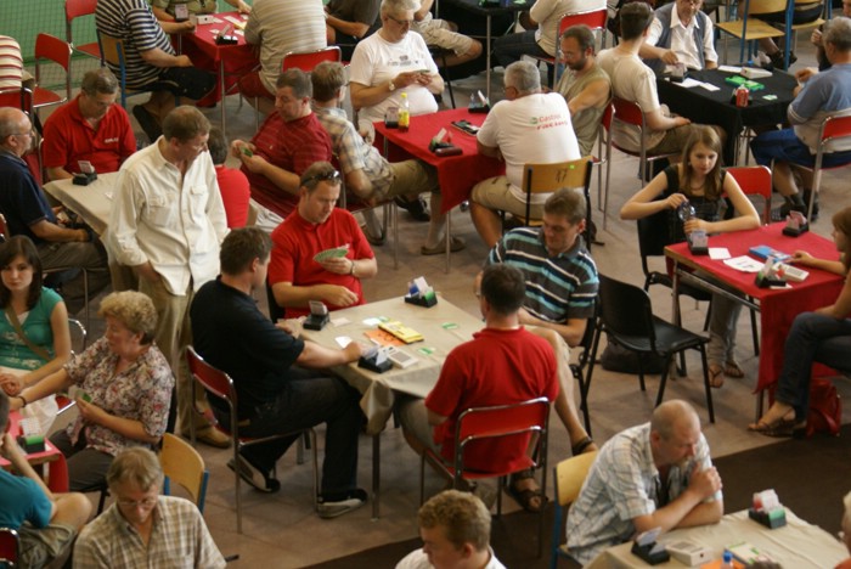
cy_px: 284
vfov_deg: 13.1
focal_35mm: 105
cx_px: 426
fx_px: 2484
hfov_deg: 19.4
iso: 400
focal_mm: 70
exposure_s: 1/30
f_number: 5.6
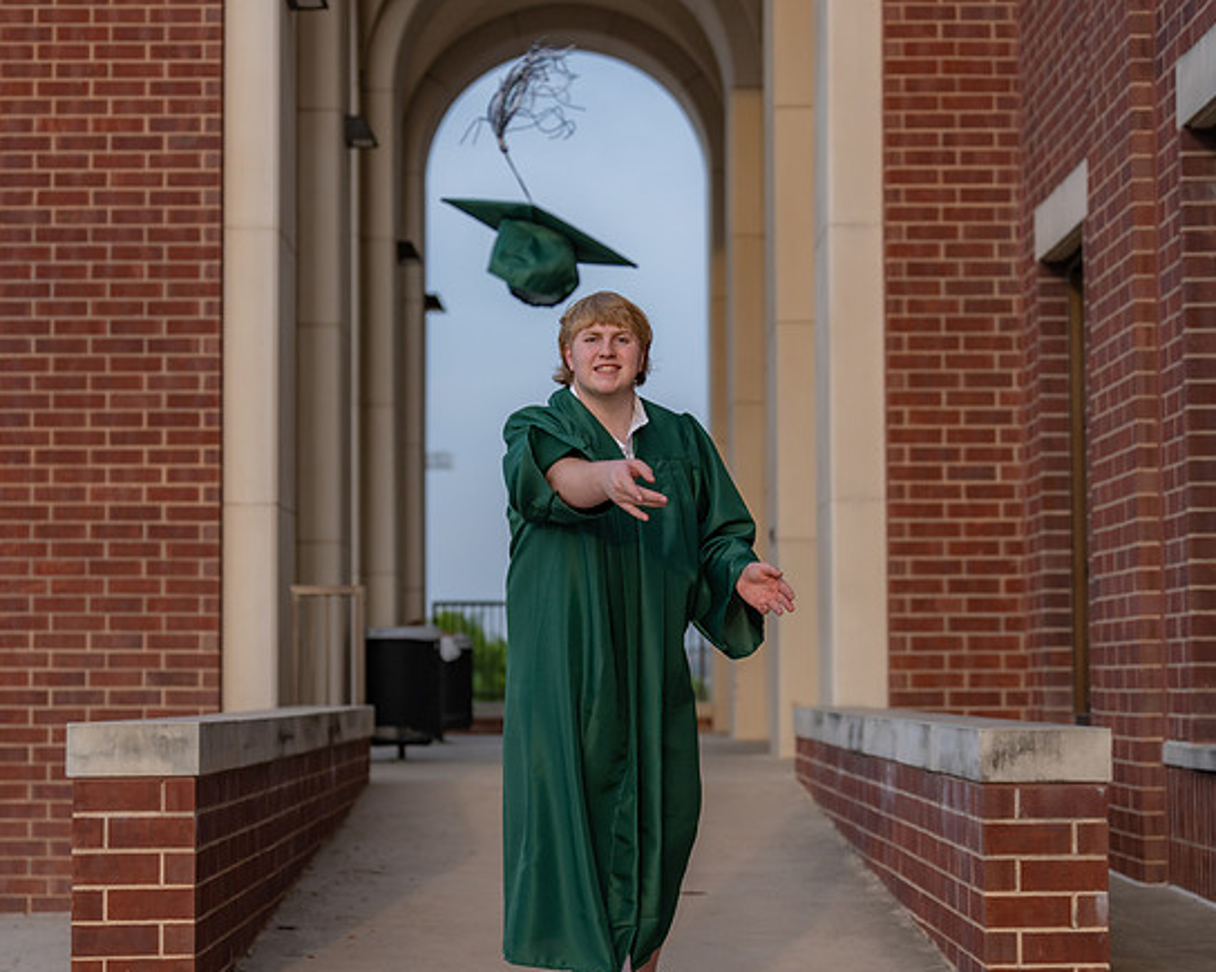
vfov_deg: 17.5
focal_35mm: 88
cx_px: 584
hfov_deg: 21.7
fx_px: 3166
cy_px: 467
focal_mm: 70
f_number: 2.8
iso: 400
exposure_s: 1/1600
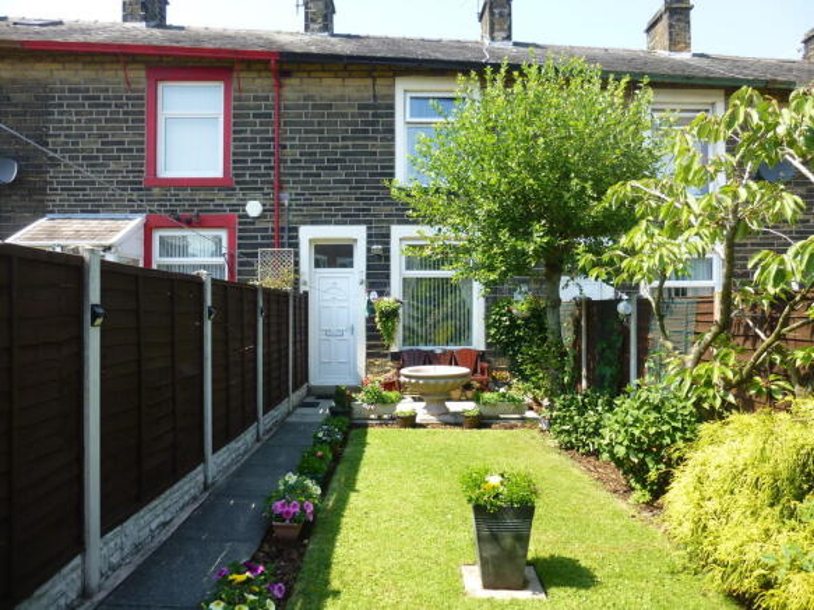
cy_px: 305
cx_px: 407
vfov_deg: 54.9
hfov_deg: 69.4
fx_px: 588
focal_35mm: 25
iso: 100
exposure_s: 1/320
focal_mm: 4.5
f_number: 3.1
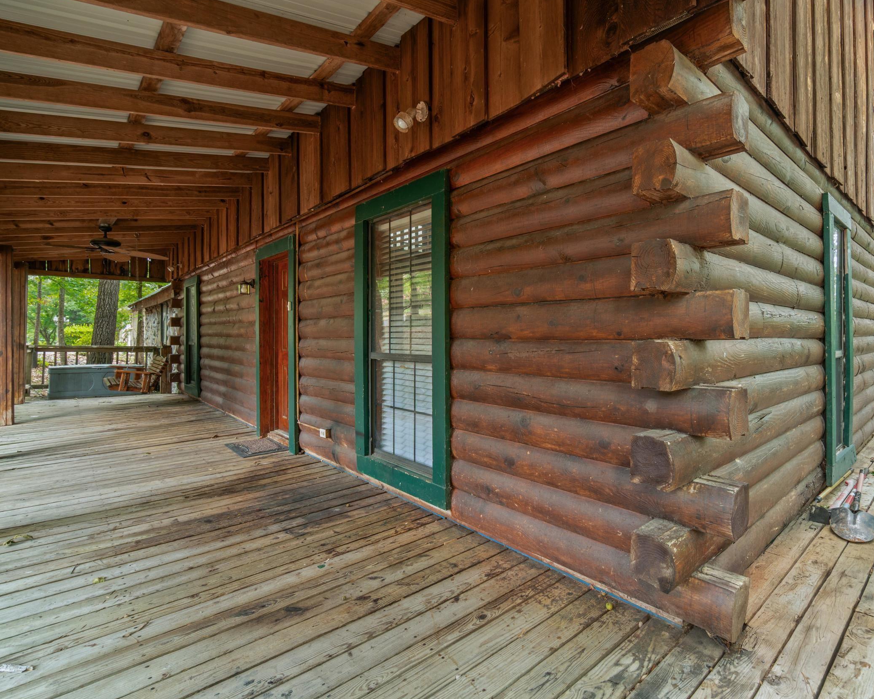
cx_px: 527
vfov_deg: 77.0
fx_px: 440
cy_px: 349
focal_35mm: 17
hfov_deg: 88.4
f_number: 9
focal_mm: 10
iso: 250
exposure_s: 1.3
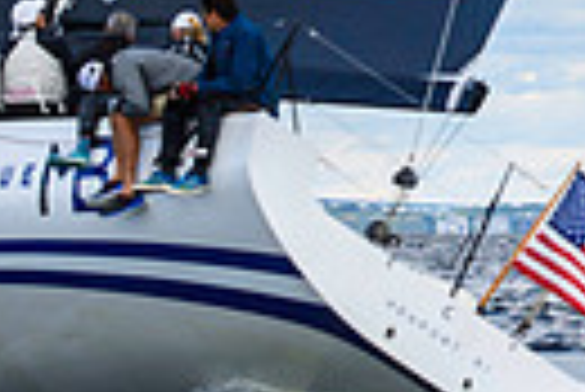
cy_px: -381
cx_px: 1053
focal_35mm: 542
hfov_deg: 3.8
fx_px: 8817
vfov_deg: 2.5
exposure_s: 1/3200
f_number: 4
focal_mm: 120
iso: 400
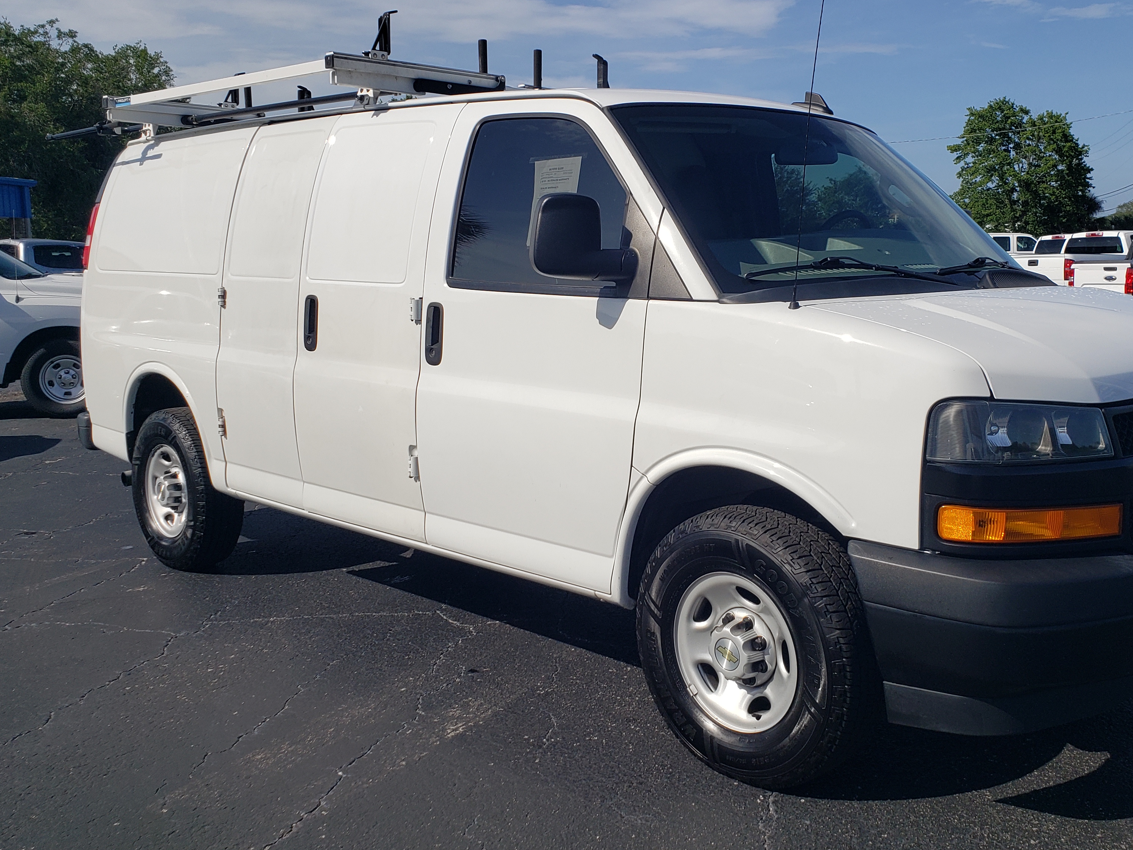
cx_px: 668
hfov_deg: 52.3
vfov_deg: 40.7
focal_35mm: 35
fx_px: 1146
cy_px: 402
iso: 50
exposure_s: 1/2820
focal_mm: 4.3
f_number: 2.4
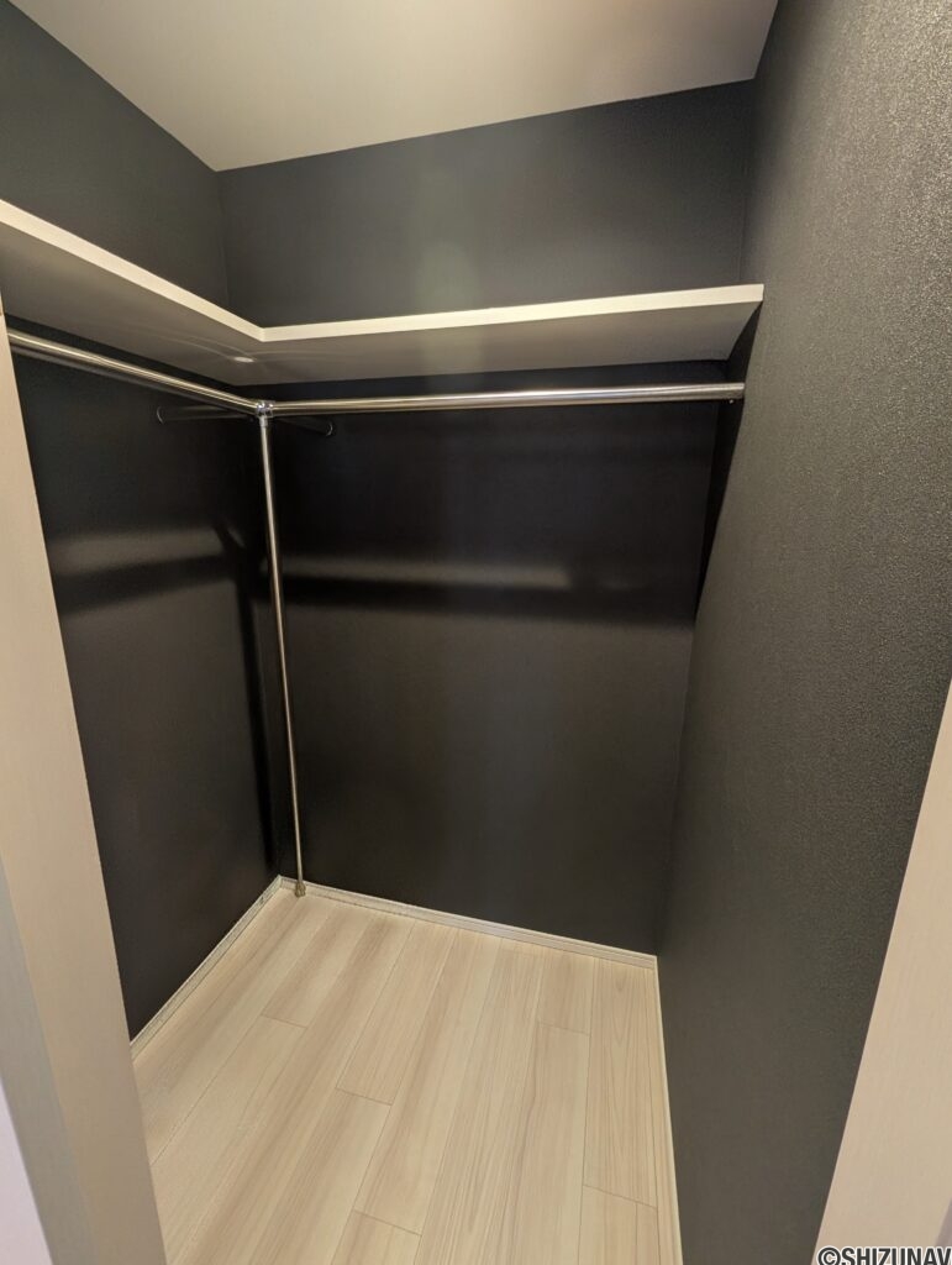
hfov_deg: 90.1
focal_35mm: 13
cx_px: 476
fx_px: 476
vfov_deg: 106.1
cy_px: 632
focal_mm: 1.95
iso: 274
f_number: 2.2
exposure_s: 1/30
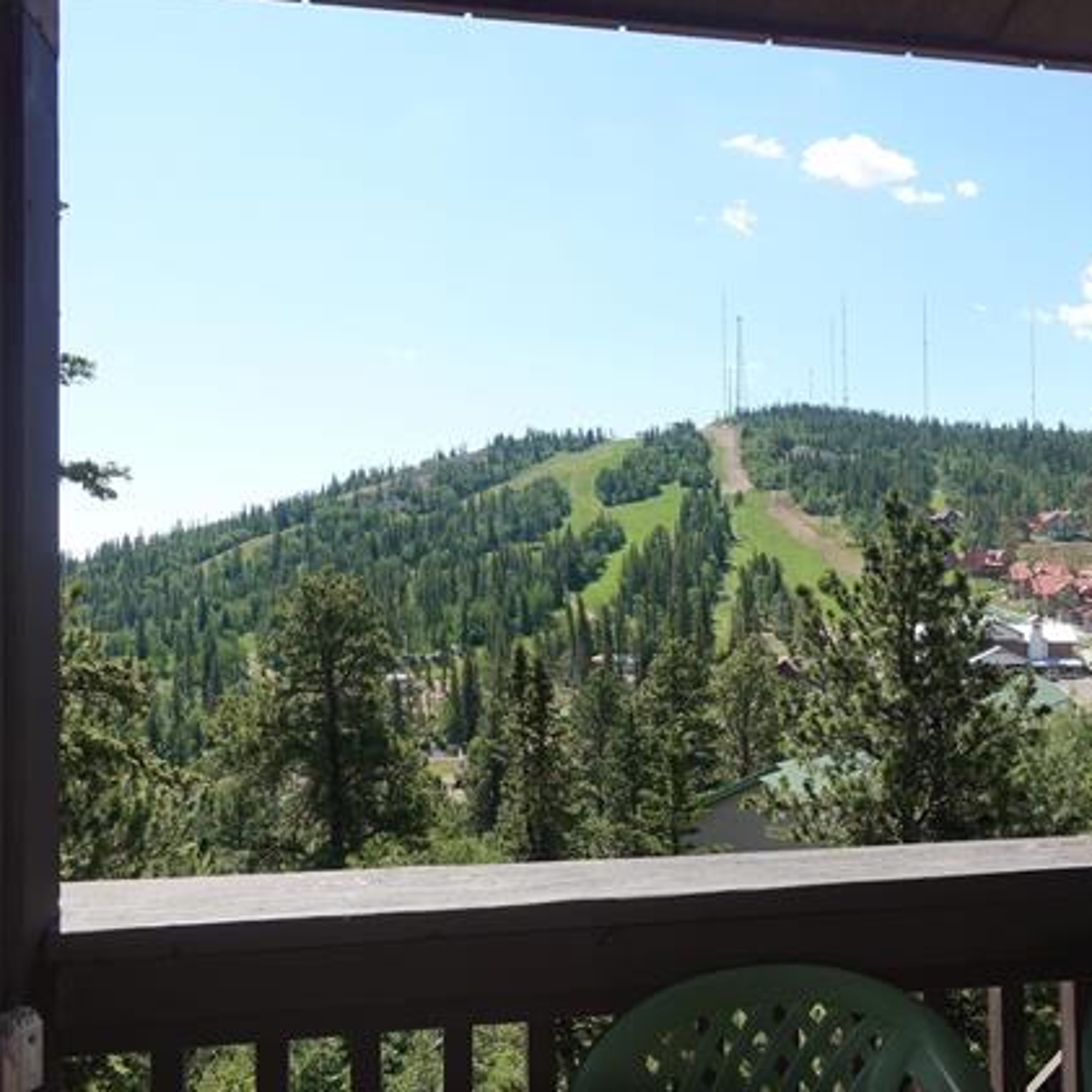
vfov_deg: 52.5
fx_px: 1106
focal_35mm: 31
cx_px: 612
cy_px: 545
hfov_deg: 52.4
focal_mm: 8.8
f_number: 4
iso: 125
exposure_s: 1/640
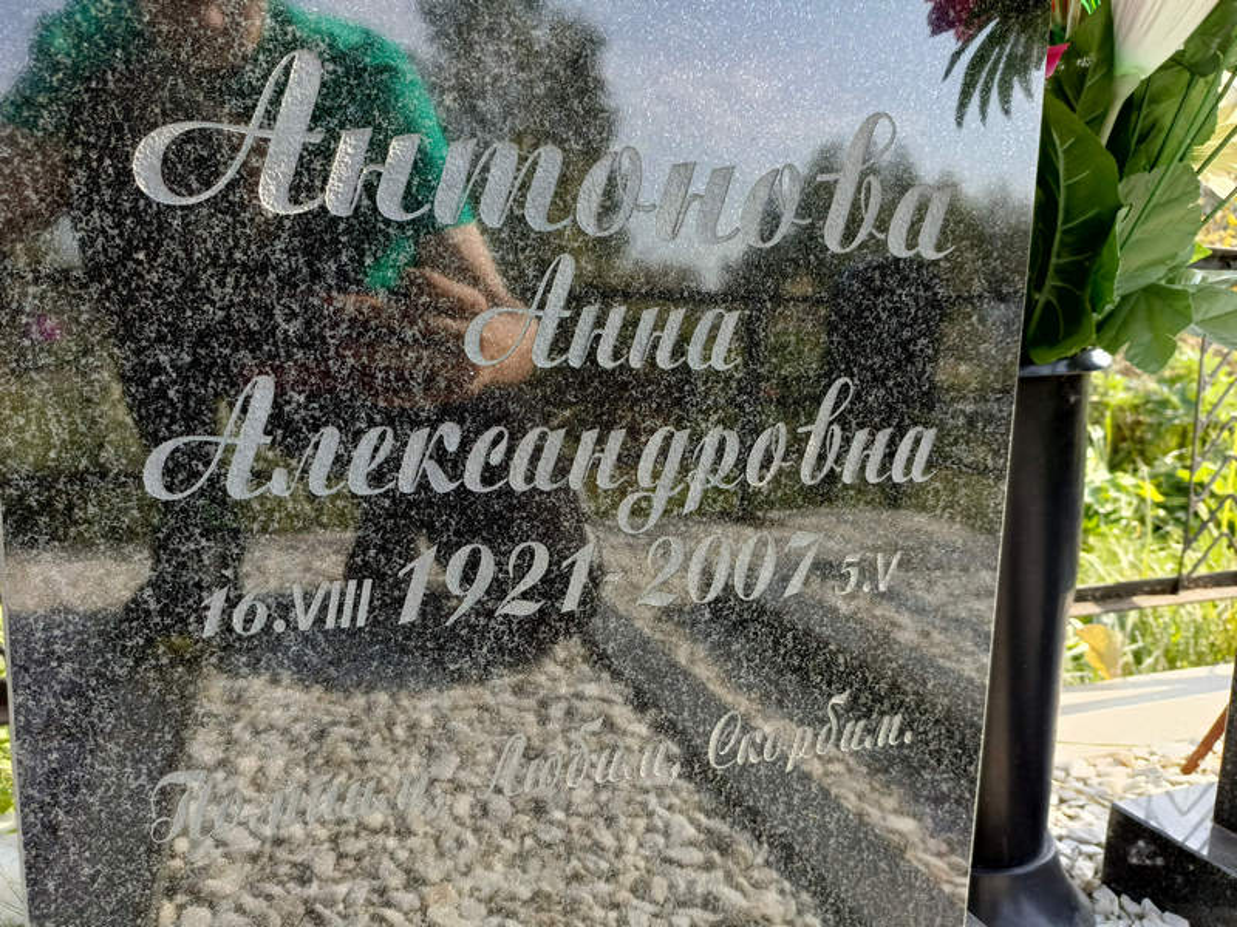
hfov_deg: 69.4
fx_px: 893
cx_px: 618
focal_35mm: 25
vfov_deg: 54.9
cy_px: 464
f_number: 1.69
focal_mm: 4.76
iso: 112
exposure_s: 1/156
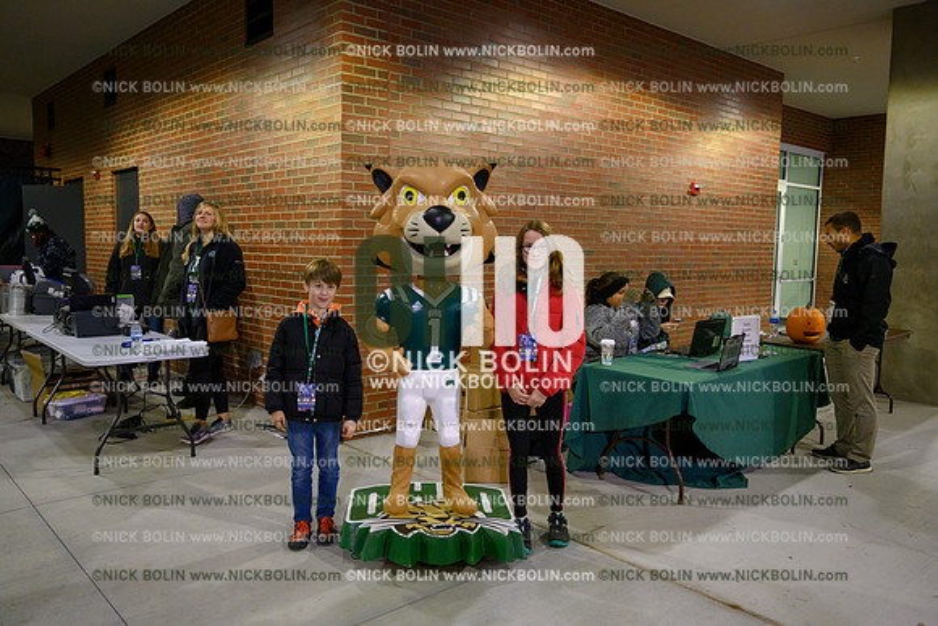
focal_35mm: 28
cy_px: 313
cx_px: 469
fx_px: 730
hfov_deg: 65.5
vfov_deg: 46.4
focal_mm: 28
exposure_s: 1/200
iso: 2000
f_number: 4
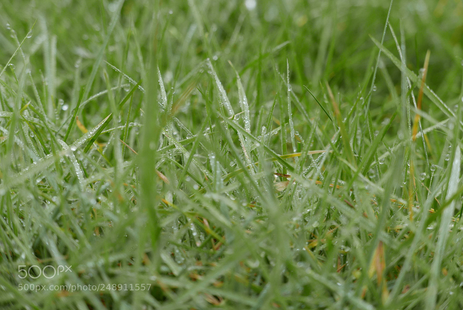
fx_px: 965
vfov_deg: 18.2
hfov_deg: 27.0
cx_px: 232
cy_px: 155
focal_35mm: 75
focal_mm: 34
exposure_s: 1/125
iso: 200
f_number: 3.5
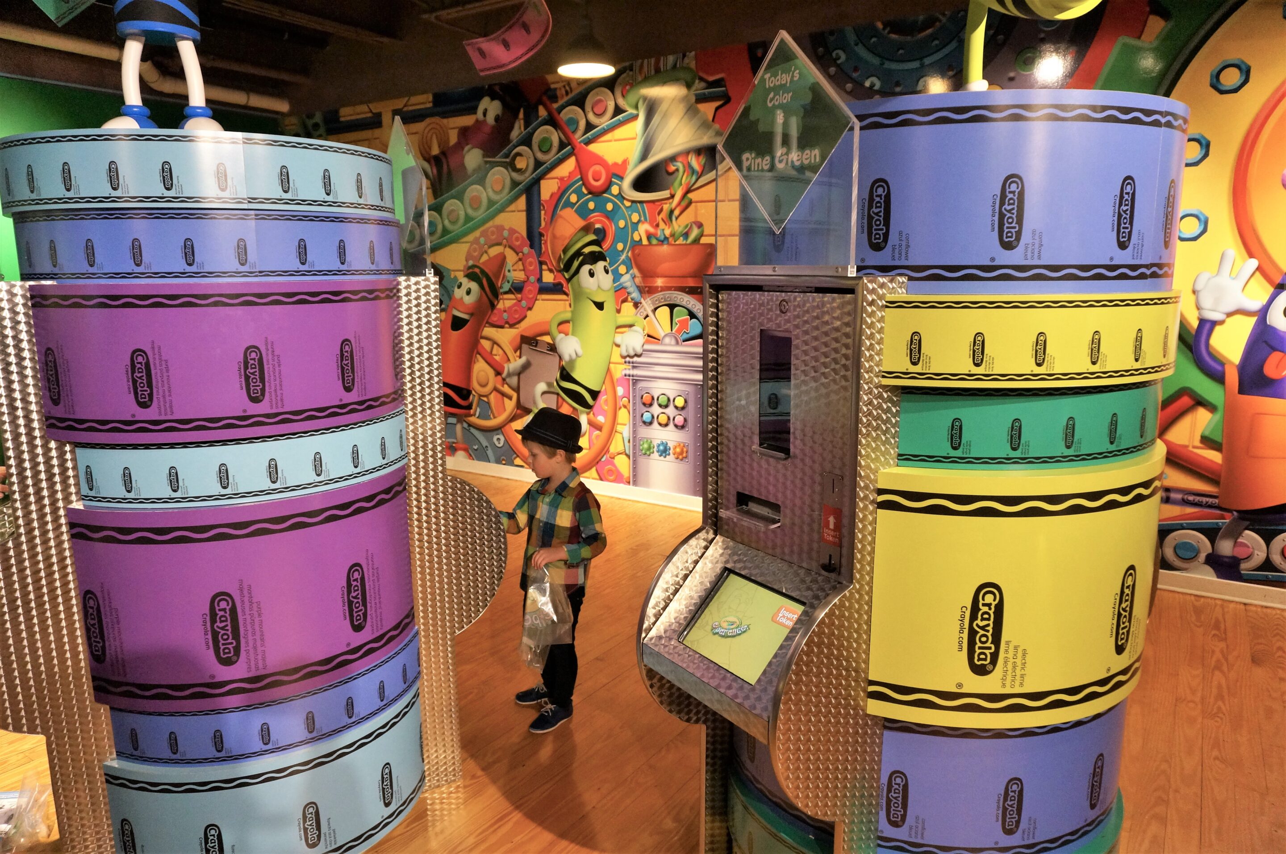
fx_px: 856
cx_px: 643
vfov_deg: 53.0
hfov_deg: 73.8
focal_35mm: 24
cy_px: 427
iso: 1250
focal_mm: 16
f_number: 4
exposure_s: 1/160
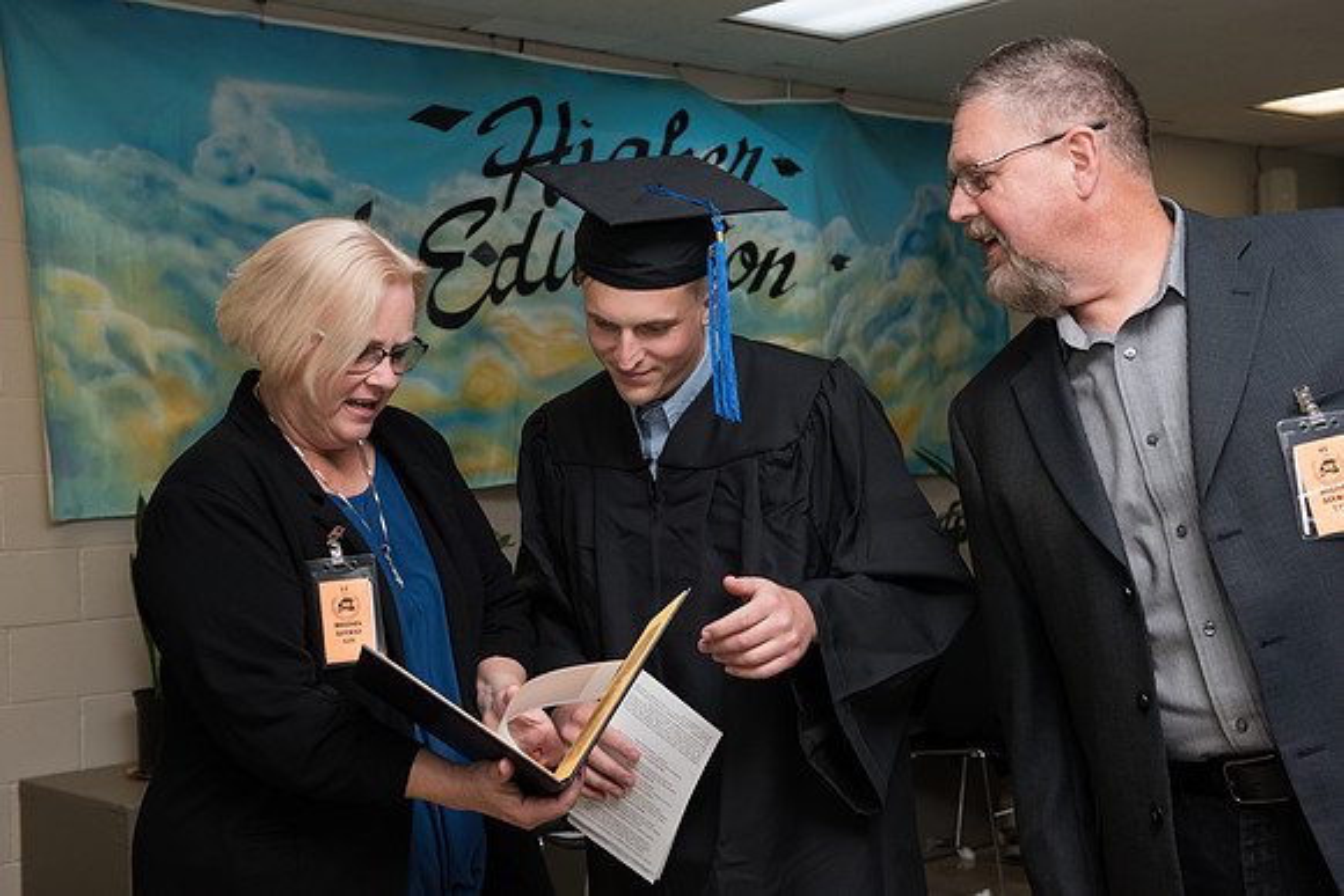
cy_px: 448
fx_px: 1867
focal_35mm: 50
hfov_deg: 39.6
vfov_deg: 27.0
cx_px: 672
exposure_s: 1/200
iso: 1600
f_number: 7.1
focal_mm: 50
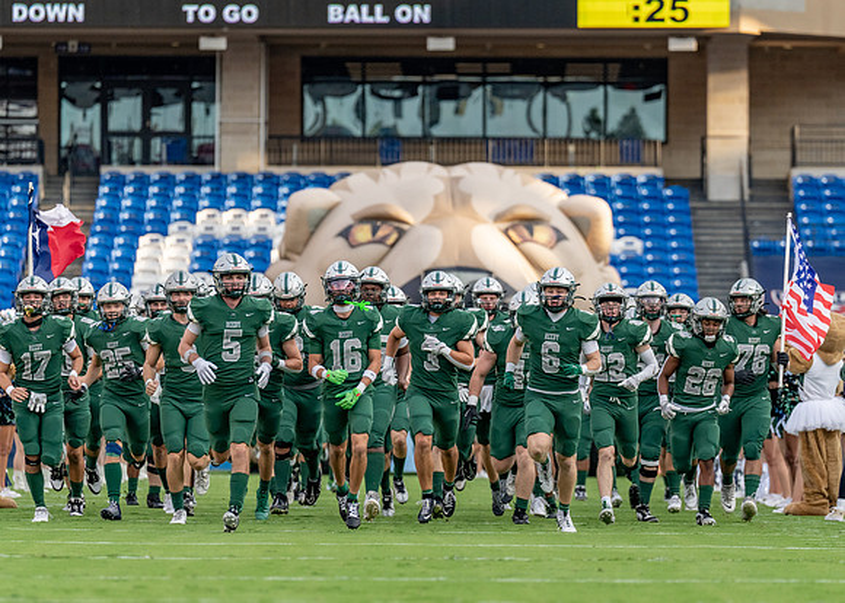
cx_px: 469
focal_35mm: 272
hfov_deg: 7.4
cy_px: 317
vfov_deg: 5.3
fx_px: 6517
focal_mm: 200
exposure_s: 1/3200
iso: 800
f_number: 3.2
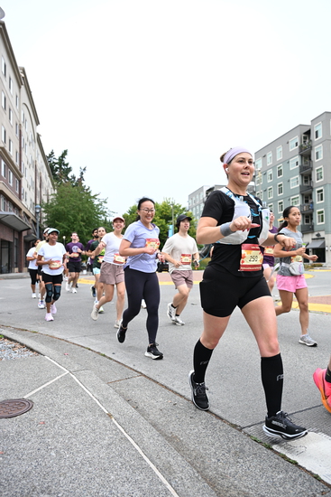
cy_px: 248
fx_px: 372
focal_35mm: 27
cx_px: 166
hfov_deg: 48.0
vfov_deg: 67.4
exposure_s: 1/800
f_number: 4
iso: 1600
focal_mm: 27
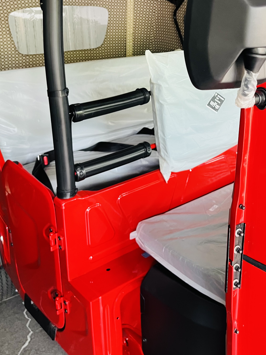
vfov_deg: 46.3
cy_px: 93
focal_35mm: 39
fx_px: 400
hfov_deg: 36.2
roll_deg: -0.5
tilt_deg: -14.6
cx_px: 188
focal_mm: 5.1
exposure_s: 1/55
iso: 500
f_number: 1.6
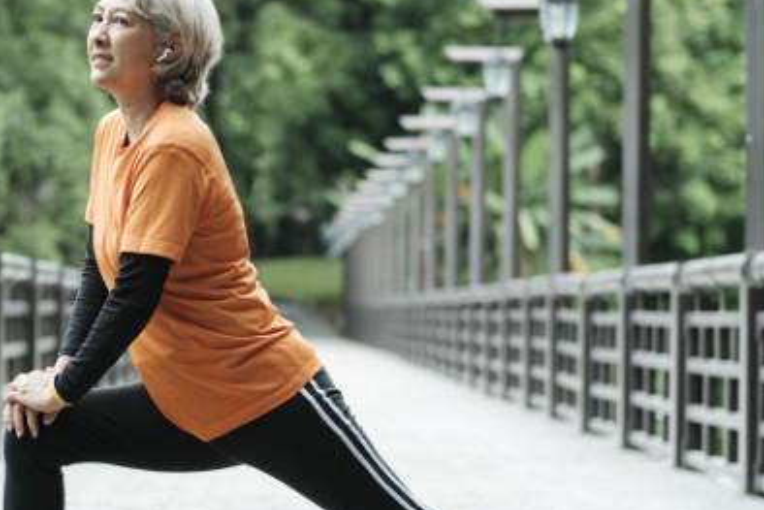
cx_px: 142
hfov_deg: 14.7
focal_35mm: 139
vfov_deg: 9.9
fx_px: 2951
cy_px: 265
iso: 160
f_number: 2
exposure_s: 1/400
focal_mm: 50
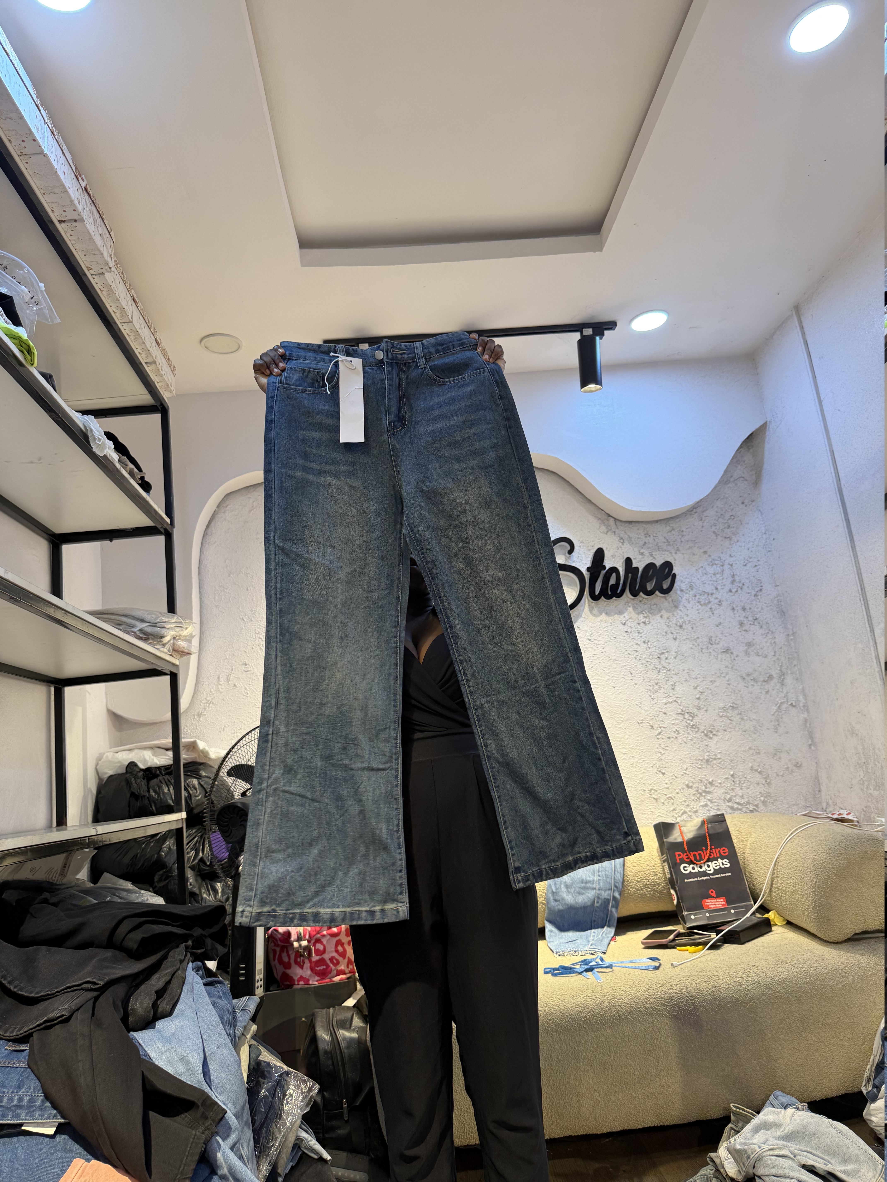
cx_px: 444
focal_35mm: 24
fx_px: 820
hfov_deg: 56.8
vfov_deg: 71.6
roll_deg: +5.9
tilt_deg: +12.6
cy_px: 591
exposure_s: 1/100
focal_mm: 6.76
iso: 100
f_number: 1.78
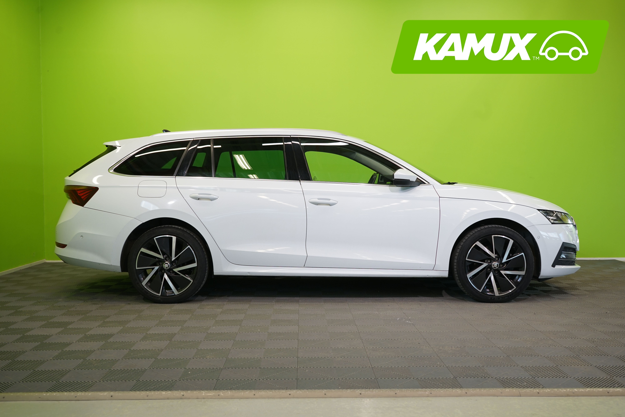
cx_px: 312
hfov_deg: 53.1
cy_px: 208
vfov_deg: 36.9
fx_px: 625
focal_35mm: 36
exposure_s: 1/40
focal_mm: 36
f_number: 6.3
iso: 400
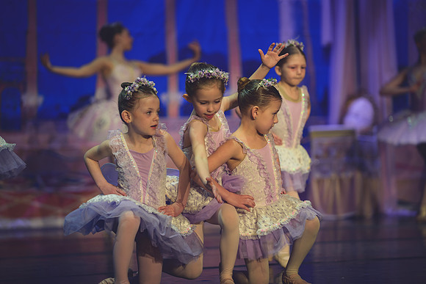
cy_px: 142
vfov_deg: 9.5
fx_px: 1716
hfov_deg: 14.2
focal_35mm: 145
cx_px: 213
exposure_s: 1/320
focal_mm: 145
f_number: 2.8
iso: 800
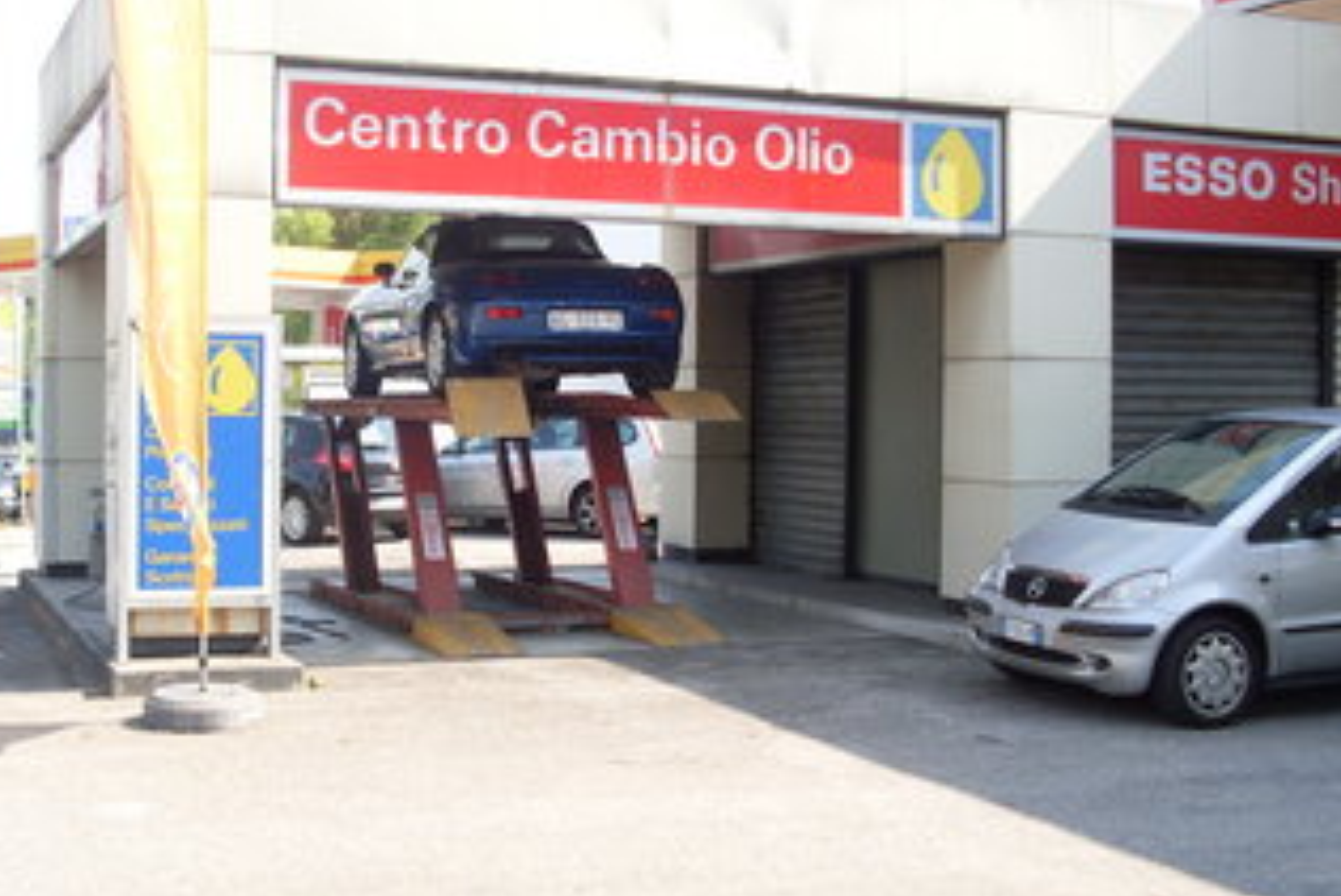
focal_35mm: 50
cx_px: 505
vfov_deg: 27.0
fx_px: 1863
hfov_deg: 39.3
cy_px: 420
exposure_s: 1/350
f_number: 2.8
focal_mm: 6.3
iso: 80
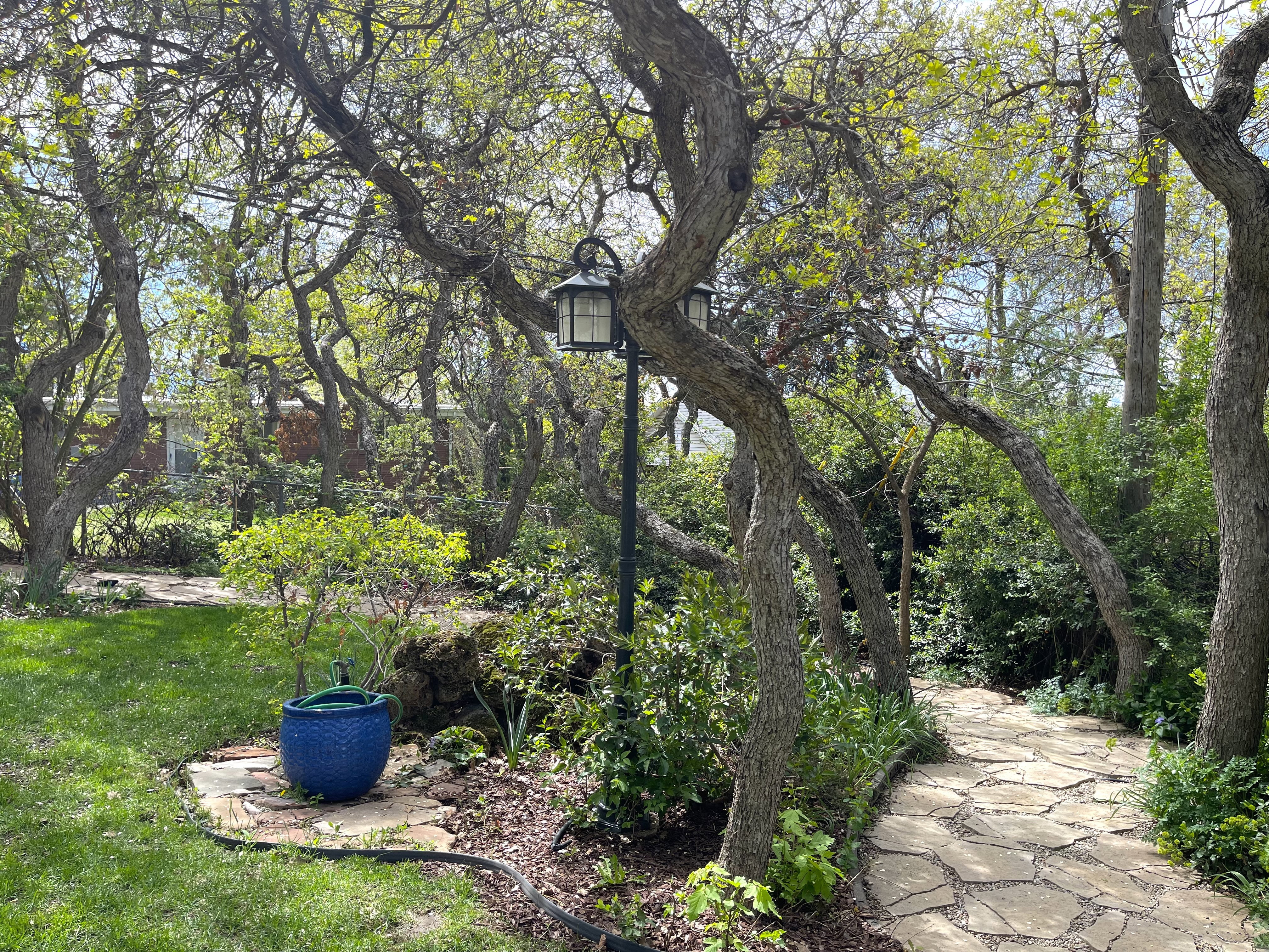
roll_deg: -0.6
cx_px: 634
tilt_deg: -3.0
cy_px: 476
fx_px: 916
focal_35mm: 25
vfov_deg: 54.9
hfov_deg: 69.4
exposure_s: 1/916
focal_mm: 5.1
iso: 32
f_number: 1.6
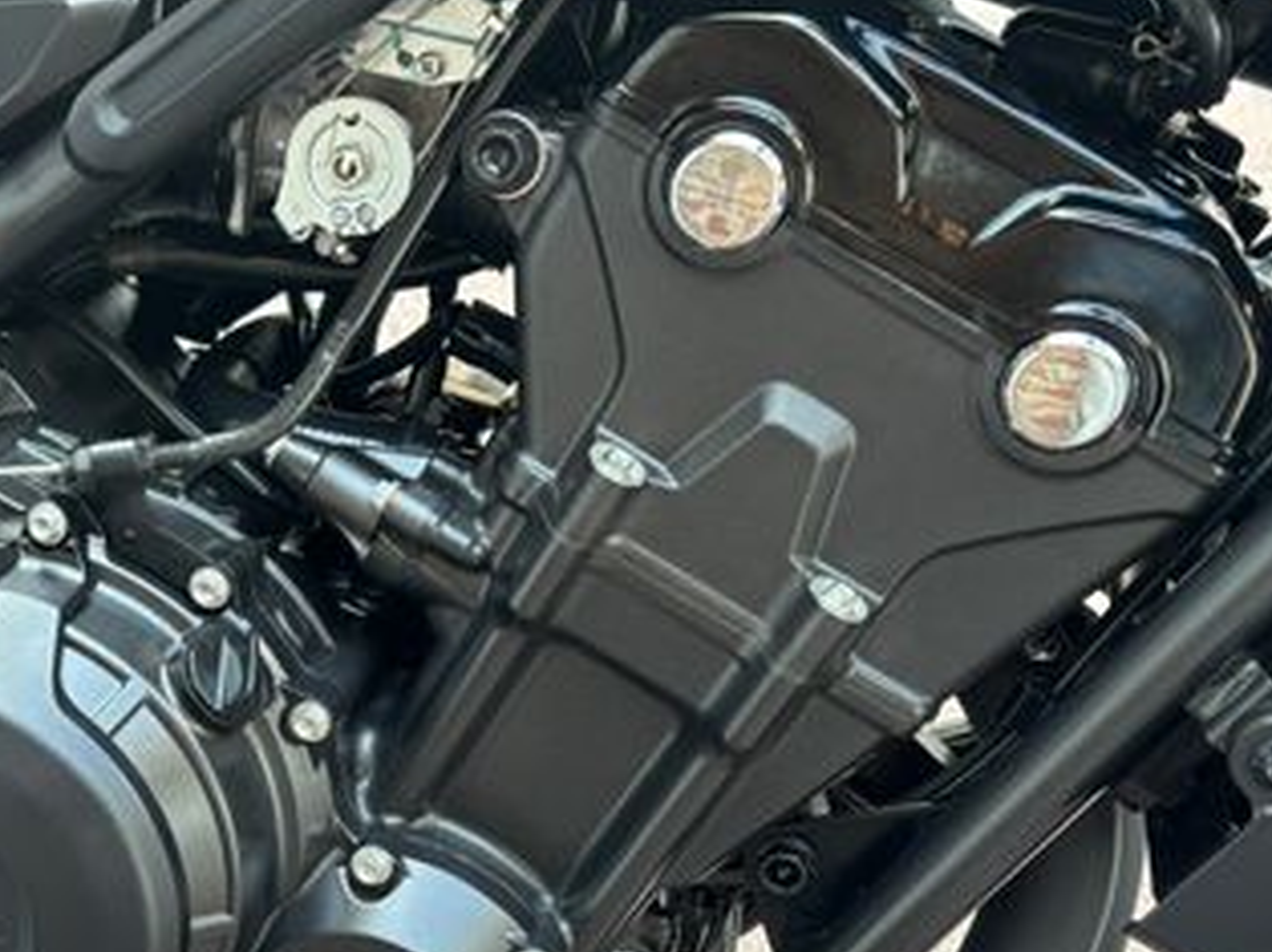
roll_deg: -0.6
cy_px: 721
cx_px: 207
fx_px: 1946
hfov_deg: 34.8
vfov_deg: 27.1
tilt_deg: -40.8
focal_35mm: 53
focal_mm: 5.96
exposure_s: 1/64
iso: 125
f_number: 1.6
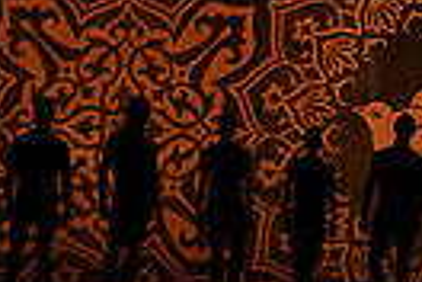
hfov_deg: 4.7
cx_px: 534
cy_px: -30
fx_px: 5169
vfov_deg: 3.1
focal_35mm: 441
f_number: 6.3
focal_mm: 100
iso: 6400
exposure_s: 1/400
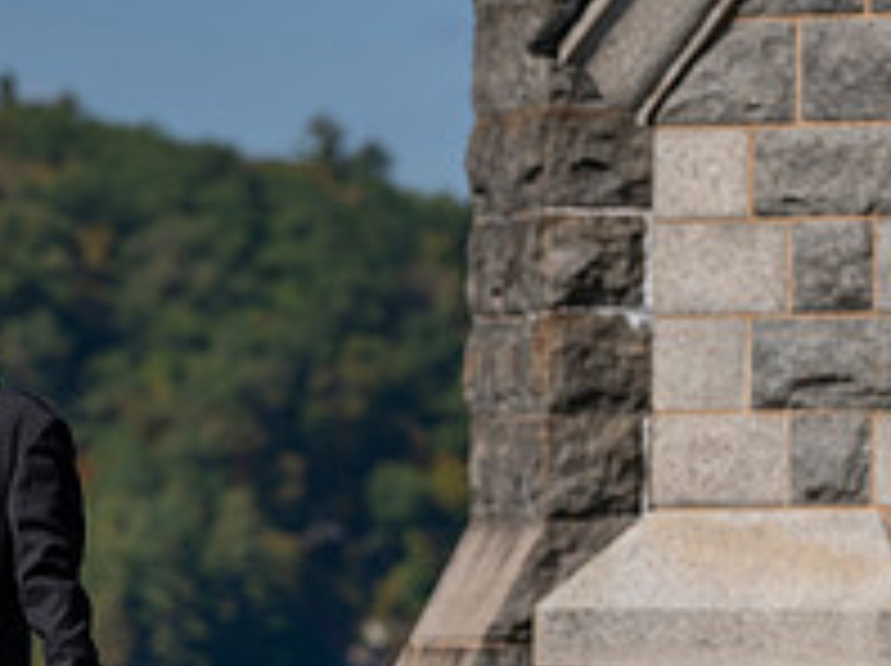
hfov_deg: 4.6
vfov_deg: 3.4
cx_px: 414
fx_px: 11157
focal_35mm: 434
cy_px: 500
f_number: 4
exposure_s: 1/1000
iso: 50
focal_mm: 150
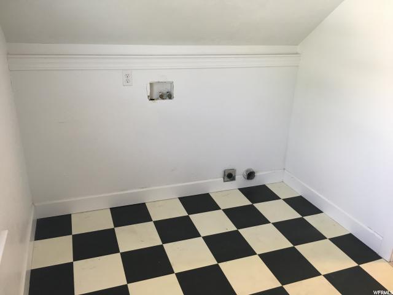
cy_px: 148
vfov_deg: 48.2
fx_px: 329
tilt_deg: -20.2
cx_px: 196
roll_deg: -1.6
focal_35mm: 29
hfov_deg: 61.7
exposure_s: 1/30
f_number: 2.2
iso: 64
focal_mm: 4.15
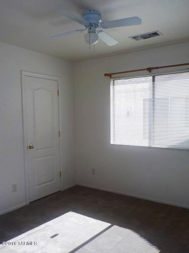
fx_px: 218
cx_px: 94
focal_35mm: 30
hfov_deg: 46.8
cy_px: 126
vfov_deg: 60.0
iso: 125
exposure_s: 1/200
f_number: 3.3
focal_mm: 4.1
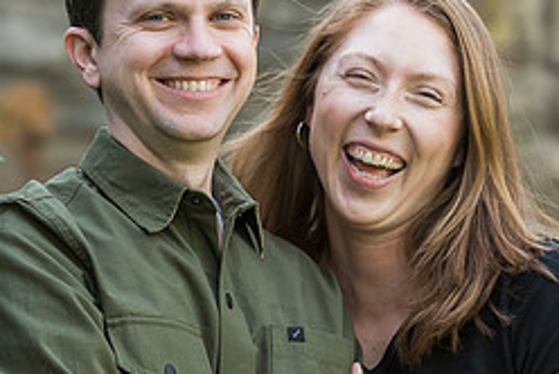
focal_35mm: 227
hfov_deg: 9.1
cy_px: 185
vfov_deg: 6.1
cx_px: 209
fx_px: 3529
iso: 800
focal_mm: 95
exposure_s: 1/320
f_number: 3.2
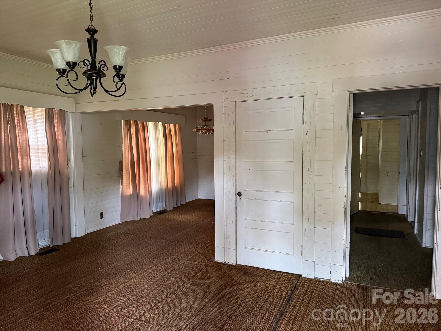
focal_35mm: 24
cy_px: 166
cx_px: 220
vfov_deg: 56.8
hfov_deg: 71.6
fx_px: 306
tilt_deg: -3.5
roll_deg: +0.6
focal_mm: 6.76
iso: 800
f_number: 1.78
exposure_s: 1/44
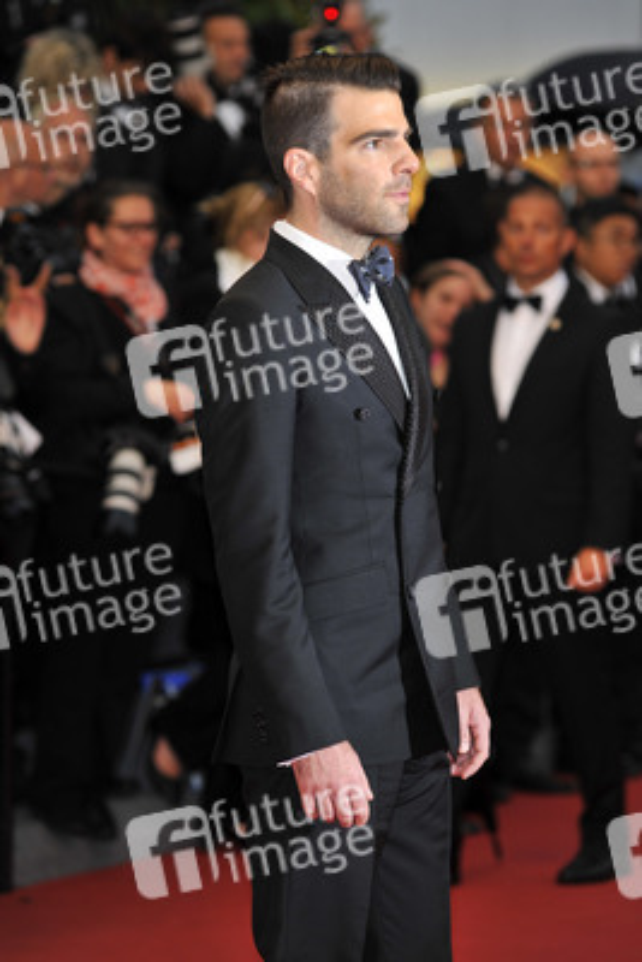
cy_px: 481
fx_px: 4543
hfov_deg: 8.1
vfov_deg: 12.1
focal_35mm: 170
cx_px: 321
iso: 500
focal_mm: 170
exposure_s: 1/250
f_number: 5.6
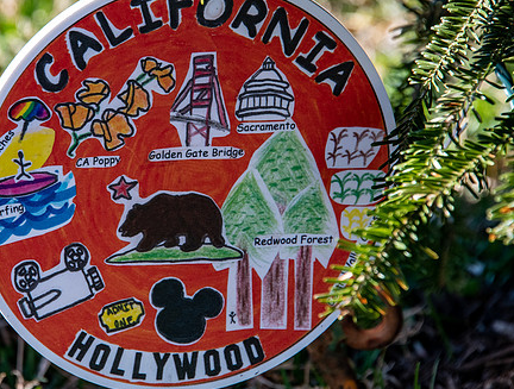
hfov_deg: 4.0
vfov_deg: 3.1
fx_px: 7285
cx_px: 96
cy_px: 134
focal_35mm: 489
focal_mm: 300
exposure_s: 1/400
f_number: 9
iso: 400
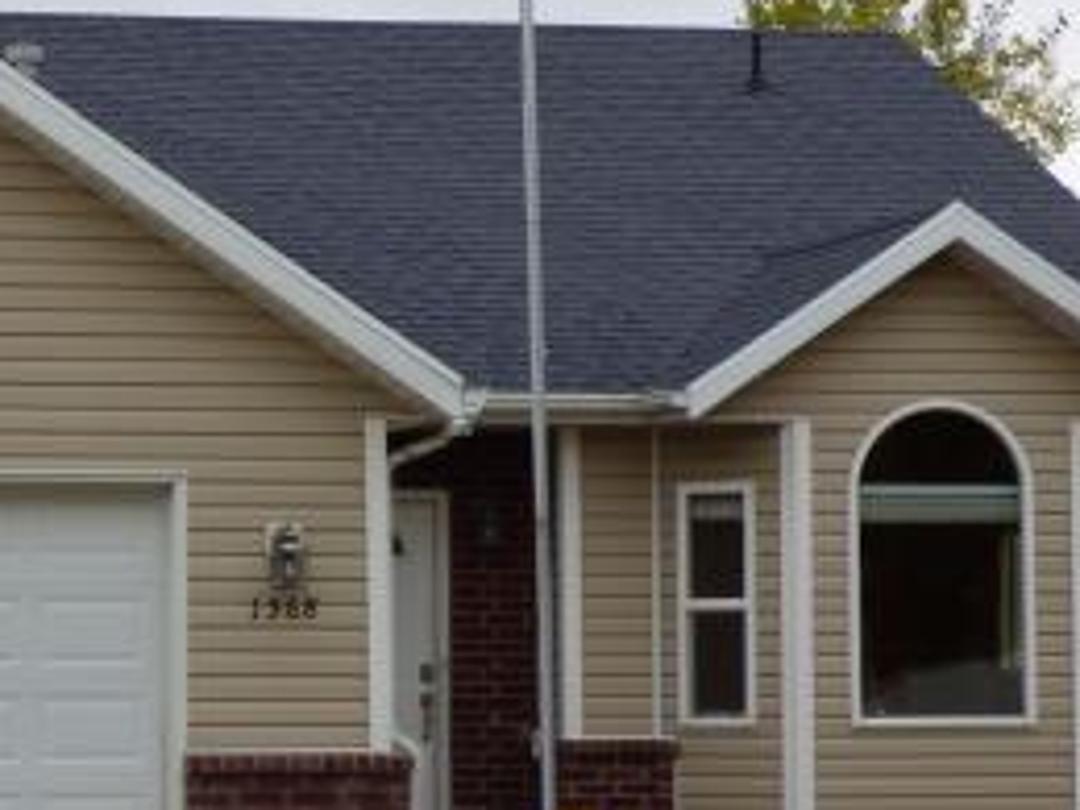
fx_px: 4462
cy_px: 503
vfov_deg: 10.4
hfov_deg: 13.6
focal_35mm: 143
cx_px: -12
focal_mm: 9.92
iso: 100
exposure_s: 1/250
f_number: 4
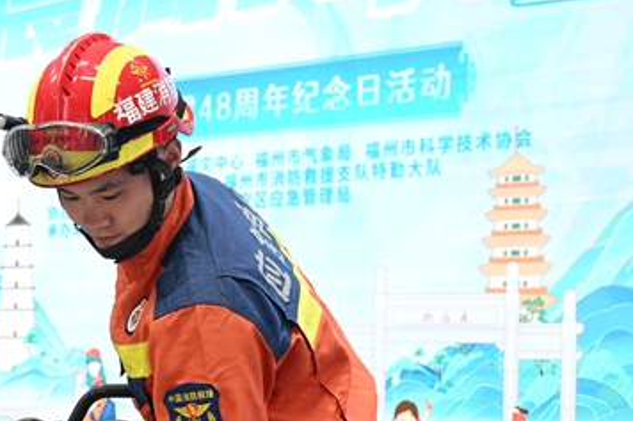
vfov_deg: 15.1
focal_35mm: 90
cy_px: 328
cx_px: 50
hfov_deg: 22.0
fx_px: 1582
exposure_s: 1/100
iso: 1250
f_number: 4.5
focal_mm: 40
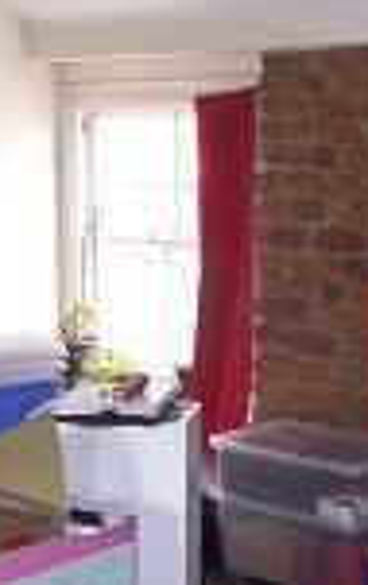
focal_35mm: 74
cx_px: 291
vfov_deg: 27.8
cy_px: 333
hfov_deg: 17.6
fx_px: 1182
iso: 320
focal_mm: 4.1
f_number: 3.3
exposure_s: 1/30
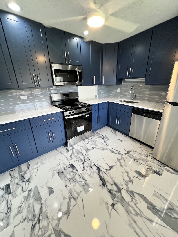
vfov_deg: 106.2
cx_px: 89
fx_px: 89
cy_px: 118
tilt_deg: -20.9
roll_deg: +2.1
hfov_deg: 89.9
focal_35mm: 13
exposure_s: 1/117
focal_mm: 1.57
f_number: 1.8
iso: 125
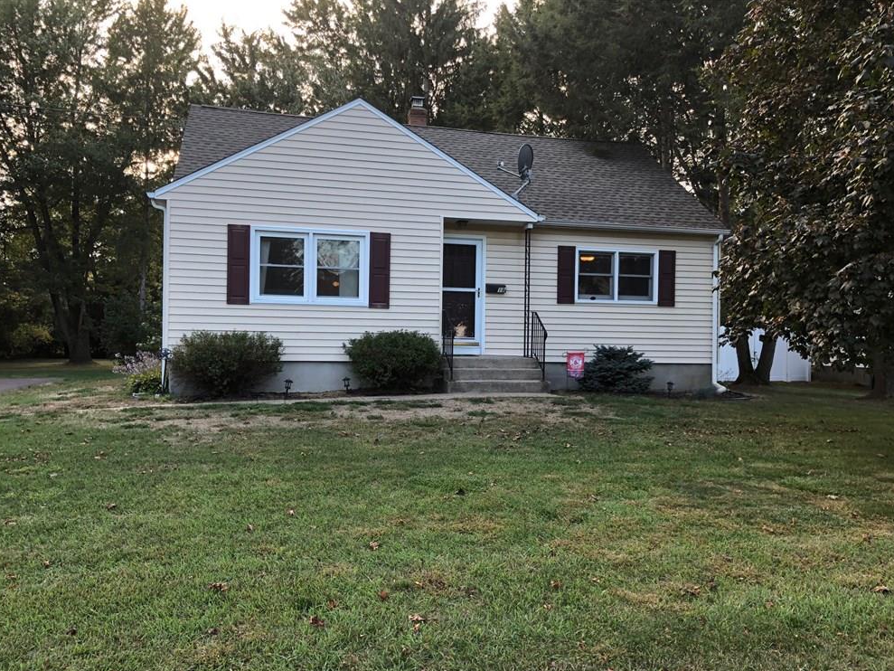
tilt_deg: -0.5
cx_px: 454
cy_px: 345
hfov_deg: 61.7
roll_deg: -1.4
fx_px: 749
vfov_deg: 48.2
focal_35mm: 29
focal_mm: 4
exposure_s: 1/120
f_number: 1.8
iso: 40
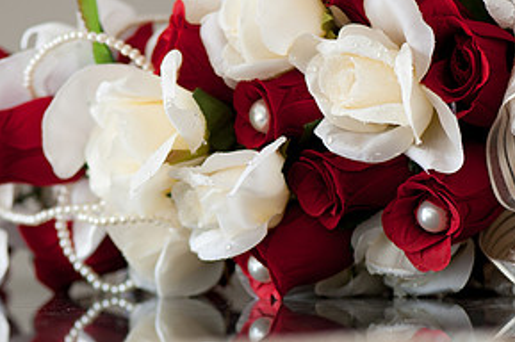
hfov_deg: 9.8
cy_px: 216
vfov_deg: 6.5
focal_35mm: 211
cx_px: 230
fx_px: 3015
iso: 320
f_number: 3.5
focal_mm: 105
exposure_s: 1/160
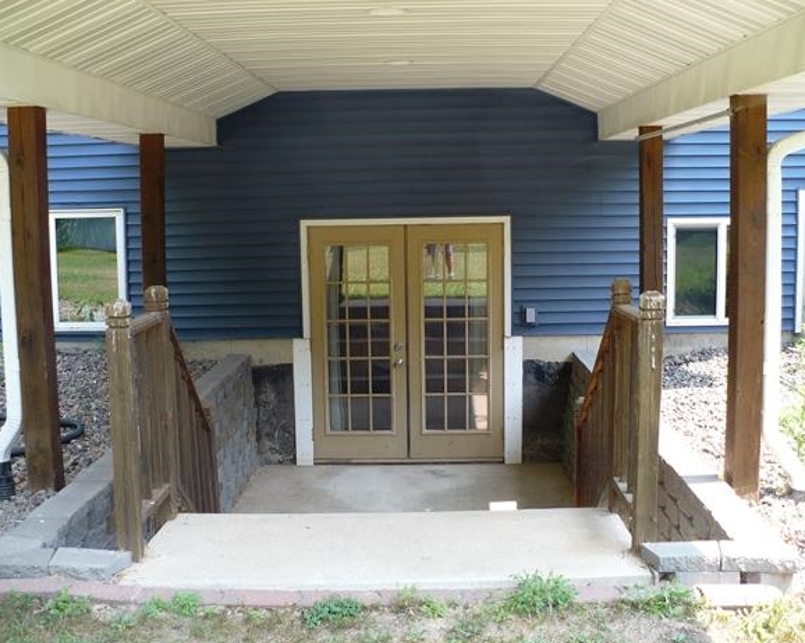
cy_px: 319
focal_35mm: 40
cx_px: 402
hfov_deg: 45.8
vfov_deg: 37.3
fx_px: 953
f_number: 2.8
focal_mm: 6.1
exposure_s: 1/125
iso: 100
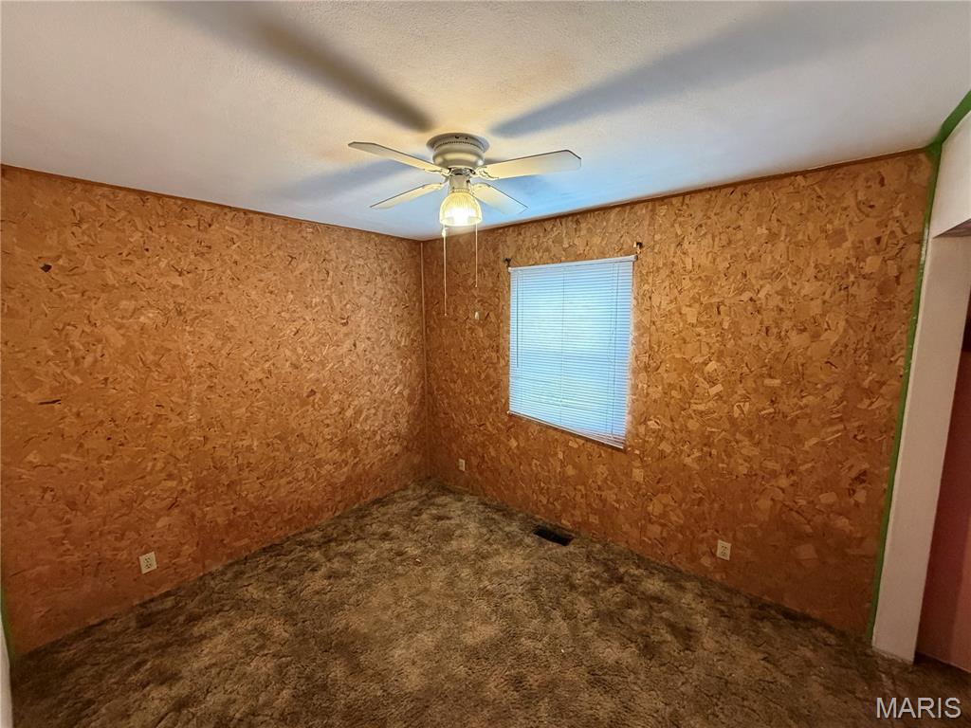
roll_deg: +0.0
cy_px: 364
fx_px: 393
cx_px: 486
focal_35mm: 14
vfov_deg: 85.7
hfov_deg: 102.1
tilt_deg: -7.0
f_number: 2.2
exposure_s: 1/60
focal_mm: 2.22
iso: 500
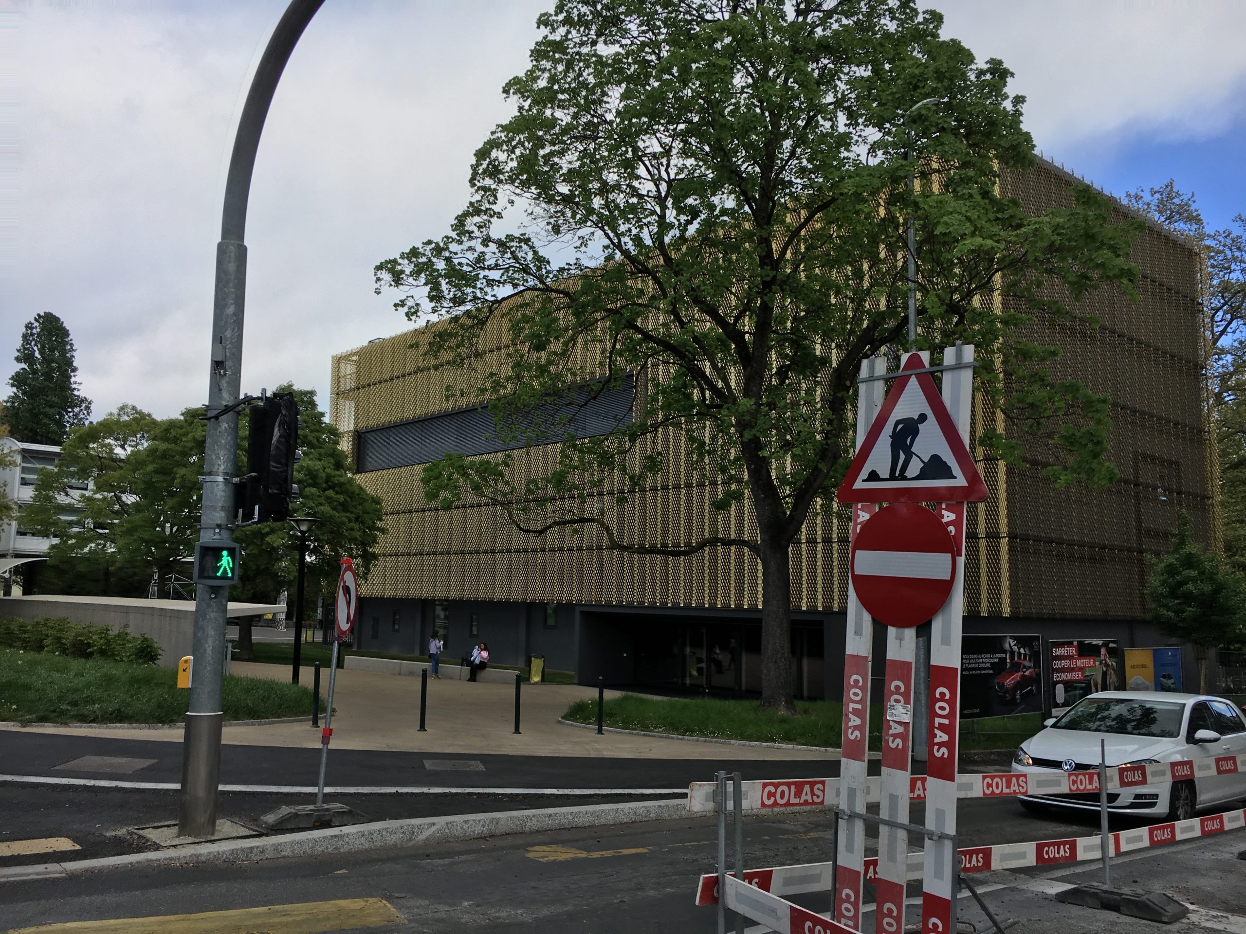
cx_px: 623
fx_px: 1044
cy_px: 467
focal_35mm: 29
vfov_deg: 48.2
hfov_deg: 61.7
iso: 25
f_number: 2.2
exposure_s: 1/1282
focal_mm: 4.15
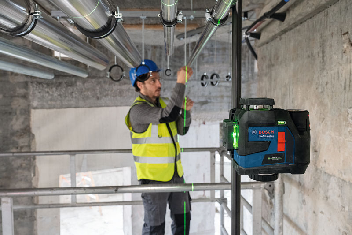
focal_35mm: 33
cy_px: 118
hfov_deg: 57.2
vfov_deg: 40.0
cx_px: 176
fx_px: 323
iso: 4000
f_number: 8
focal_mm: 33
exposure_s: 1/40
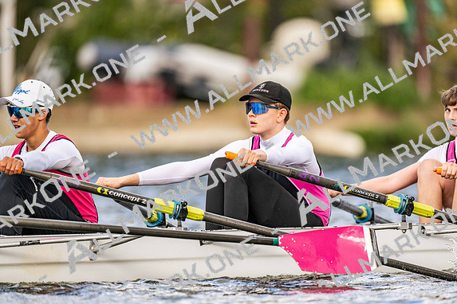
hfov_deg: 3.4
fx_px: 7718
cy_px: 151
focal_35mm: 608
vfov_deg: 2.3
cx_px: 229
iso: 900
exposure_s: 1/2500
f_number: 4
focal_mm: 600
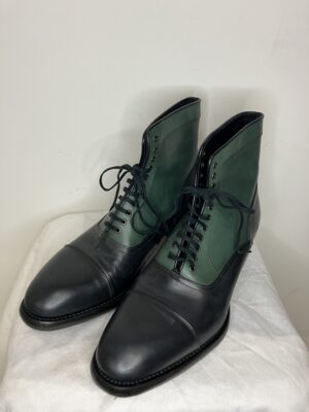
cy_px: 206
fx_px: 333
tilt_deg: -33.7
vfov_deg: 63.4
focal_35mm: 28
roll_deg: +0.3
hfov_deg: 49.7
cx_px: 154
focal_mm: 3.99
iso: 64
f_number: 1.8
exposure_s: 1/50
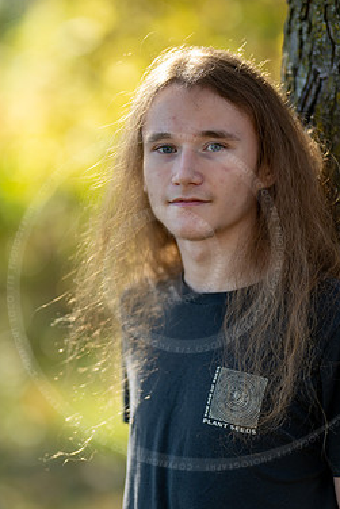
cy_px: 295
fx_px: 2151
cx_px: 190
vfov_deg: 13.5
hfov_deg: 9.0
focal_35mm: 152
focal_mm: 85
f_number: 1.2
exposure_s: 1/1250
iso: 80
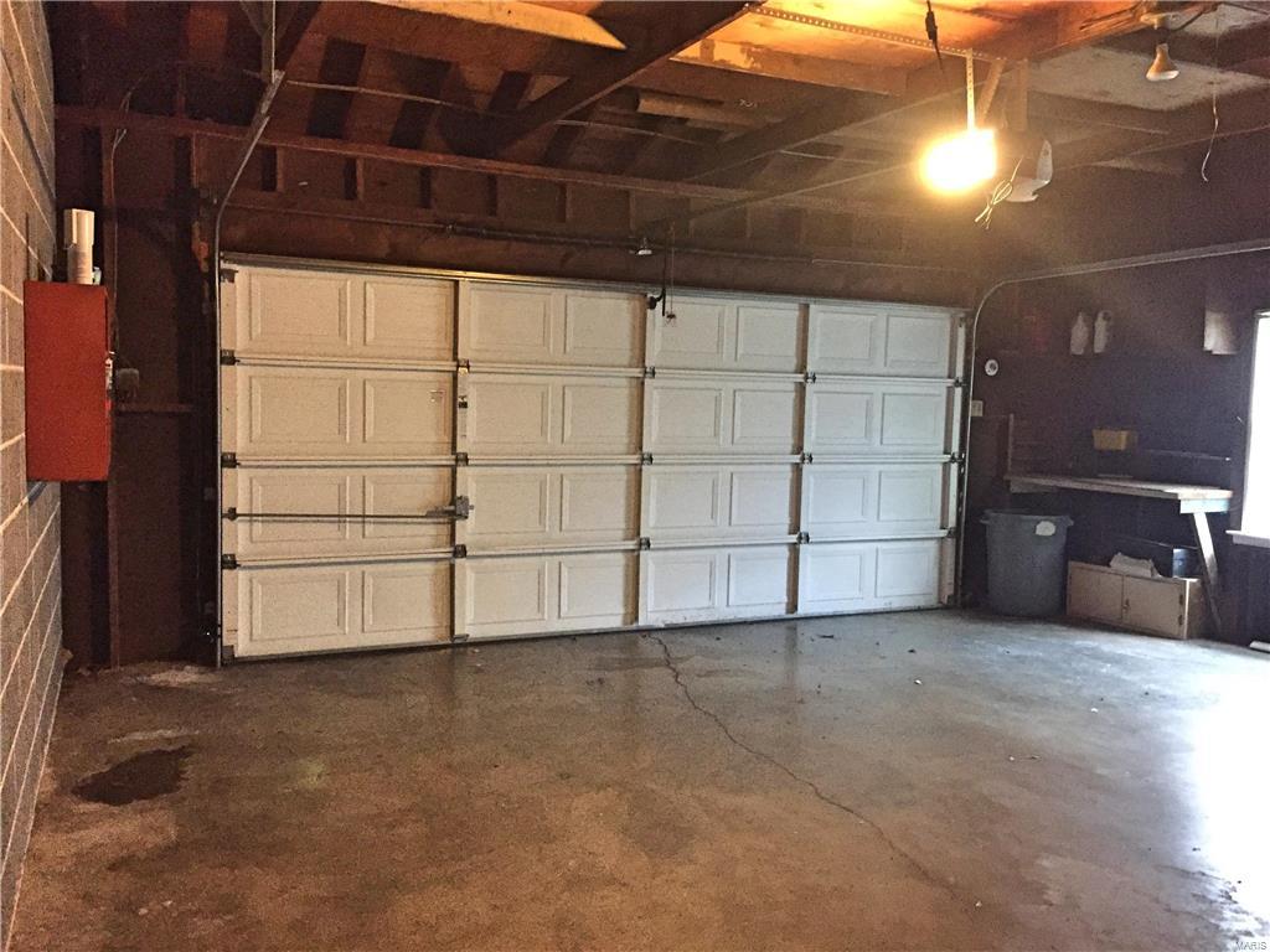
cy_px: 476
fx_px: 1064
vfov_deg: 48.2
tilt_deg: -3.5
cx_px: 635
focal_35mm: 29
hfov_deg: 61.7
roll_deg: -0.7
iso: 400
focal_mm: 4.15
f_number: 2.2
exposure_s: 1/15
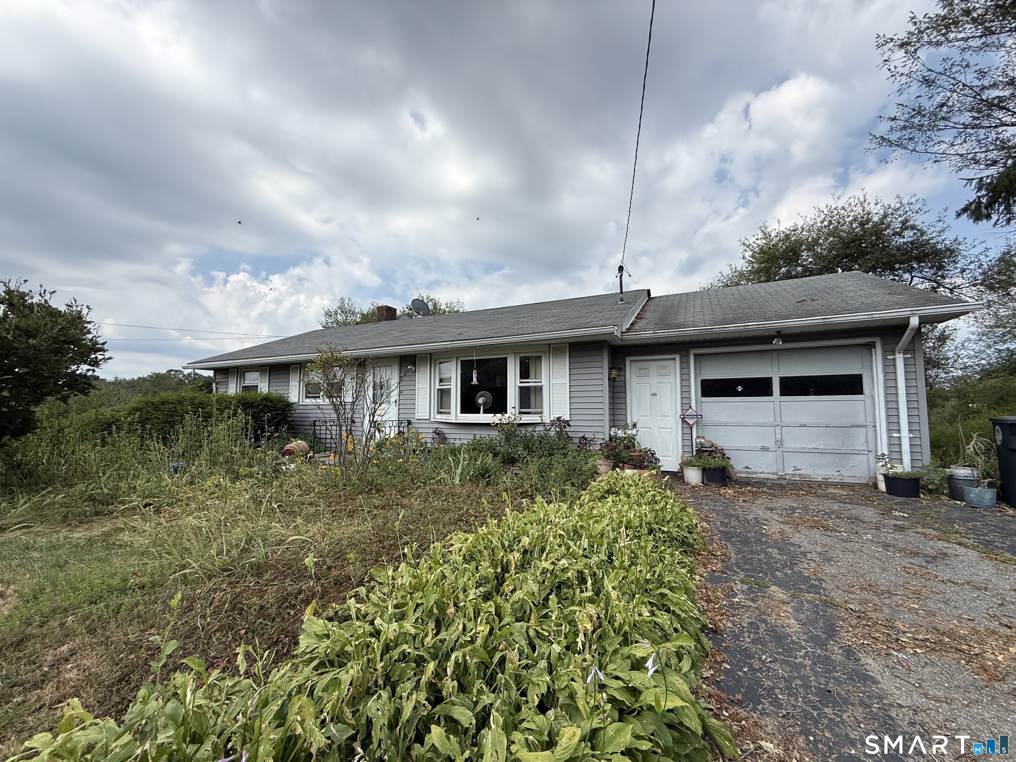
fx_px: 411
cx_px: 508
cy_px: 381
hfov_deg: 102.1
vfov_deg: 85.7
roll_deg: -0.1
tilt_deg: +4.8
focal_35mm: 14
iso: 50
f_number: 2.2
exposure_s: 1/1848
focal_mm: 2.22
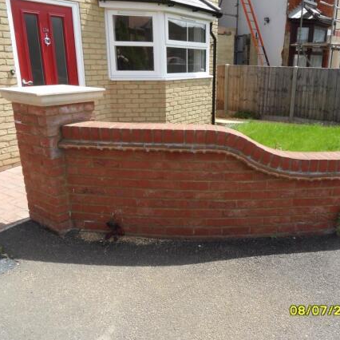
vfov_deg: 55.6
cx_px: 215
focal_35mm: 29
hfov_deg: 54.9
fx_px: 322
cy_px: 170
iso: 80
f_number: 4.6
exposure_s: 1/250
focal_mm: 3.9
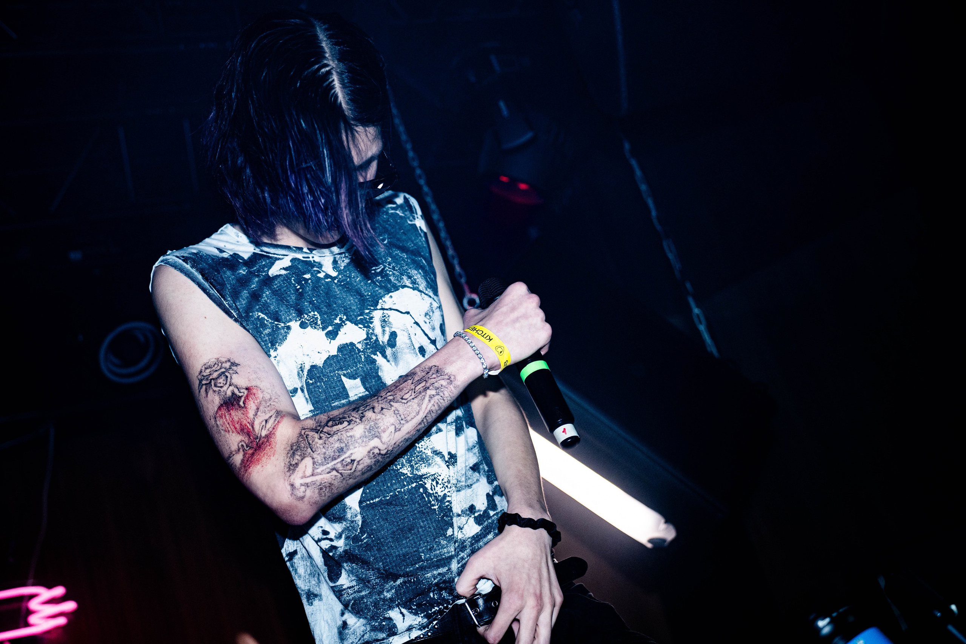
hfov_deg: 45.4
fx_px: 1154
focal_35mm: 43
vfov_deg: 31.2
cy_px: 322
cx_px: 483
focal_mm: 43
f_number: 2.8
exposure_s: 1/200
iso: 1250
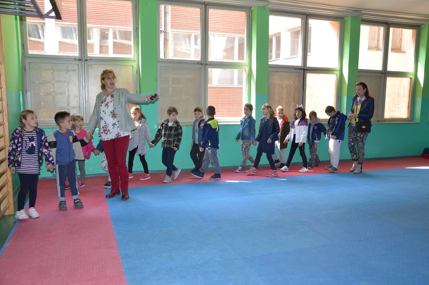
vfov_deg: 41.6
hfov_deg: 59.6
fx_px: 375
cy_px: 142
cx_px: 214
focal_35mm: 32
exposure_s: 1/100
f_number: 4
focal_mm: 21
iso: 400
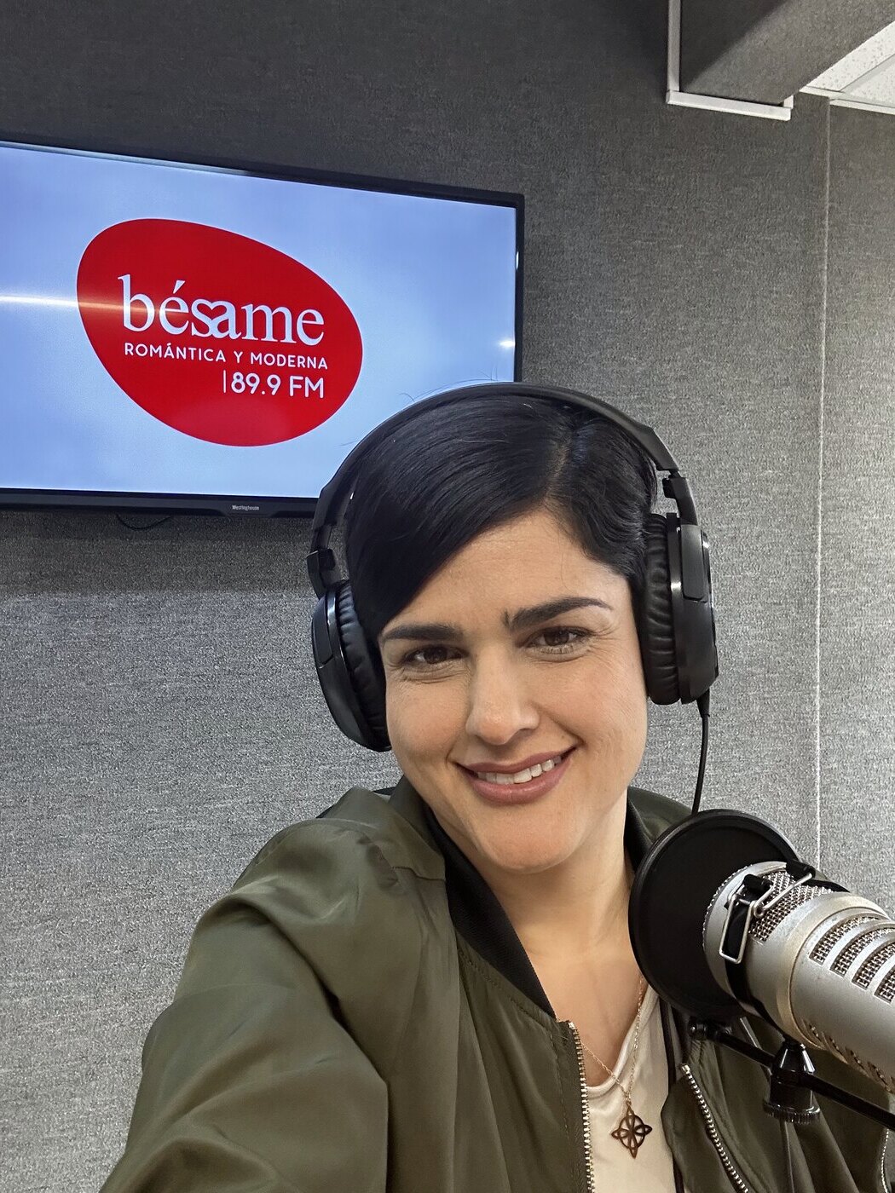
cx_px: 448
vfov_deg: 60.0
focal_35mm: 30
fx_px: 1034
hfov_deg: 46.8
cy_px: 596
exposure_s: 1/50
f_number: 1.9
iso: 250
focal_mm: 2.69
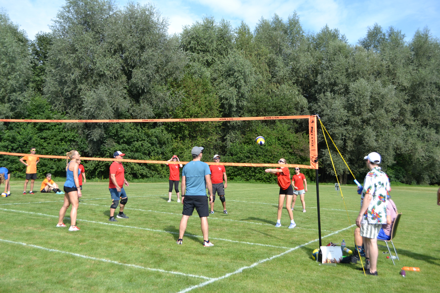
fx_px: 477
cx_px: 220
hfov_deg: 49.6
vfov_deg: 34.2
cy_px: 146
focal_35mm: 39
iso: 400
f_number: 5
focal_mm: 26
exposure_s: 1/1250
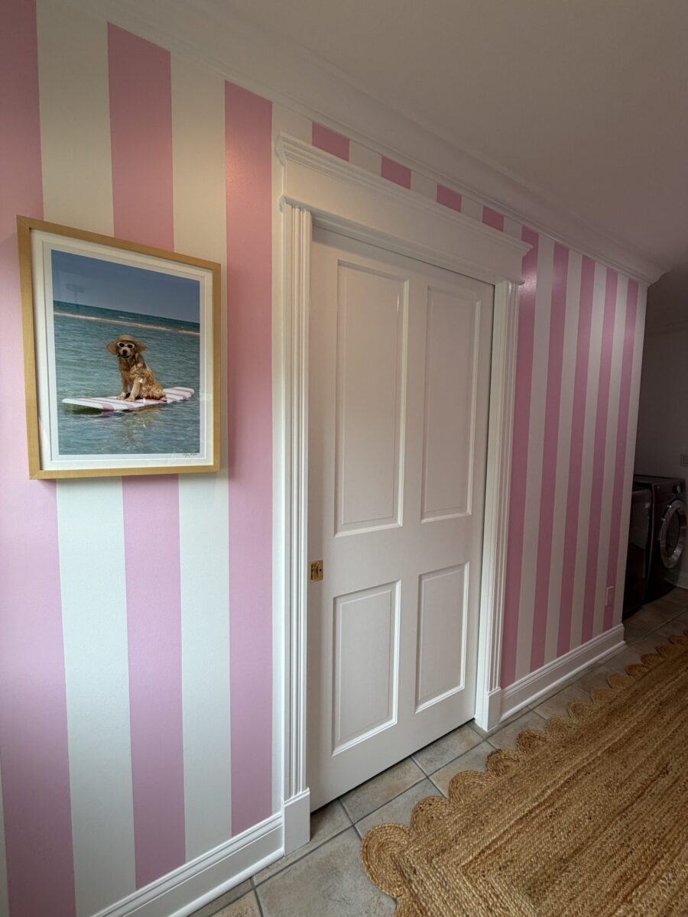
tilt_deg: -4.7
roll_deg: -1.4
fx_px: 371
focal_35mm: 14
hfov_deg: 85.7
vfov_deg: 102.1
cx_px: 344
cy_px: 458
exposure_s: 1/120
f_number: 2.2
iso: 64
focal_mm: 2.22
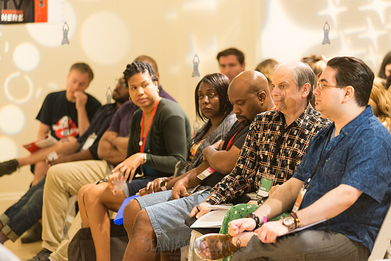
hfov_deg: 15.2
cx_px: 196
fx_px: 1467
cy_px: 130
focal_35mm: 135
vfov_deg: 10.2
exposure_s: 1/100
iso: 3200
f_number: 3.5
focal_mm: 135
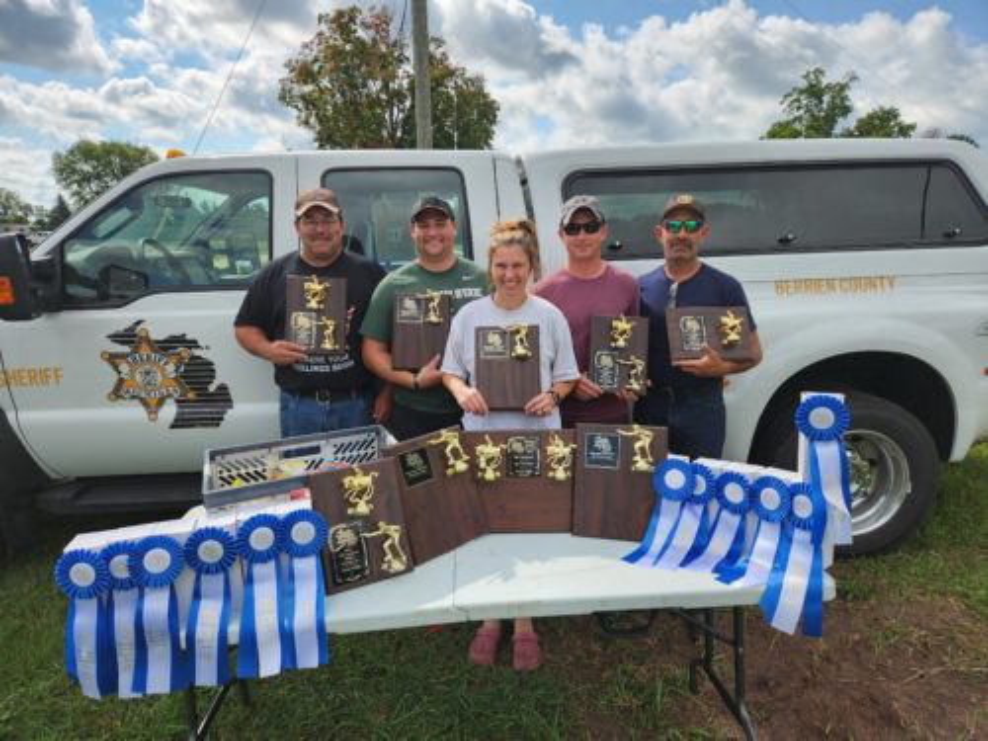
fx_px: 656
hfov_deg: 73.9
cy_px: 370
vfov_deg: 58.9
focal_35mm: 23
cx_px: 494
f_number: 1.8
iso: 20
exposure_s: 1/1318
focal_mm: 5.4
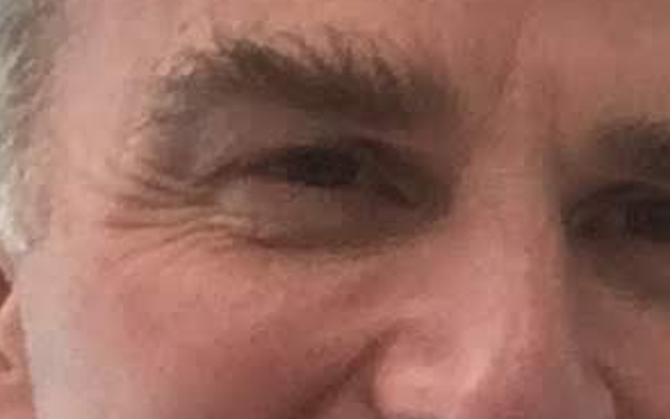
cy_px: 585
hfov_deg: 13.8
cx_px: 980
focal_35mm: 143
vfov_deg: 9.0
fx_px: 2612
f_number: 2.4
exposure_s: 1/30
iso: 80
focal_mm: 2.15
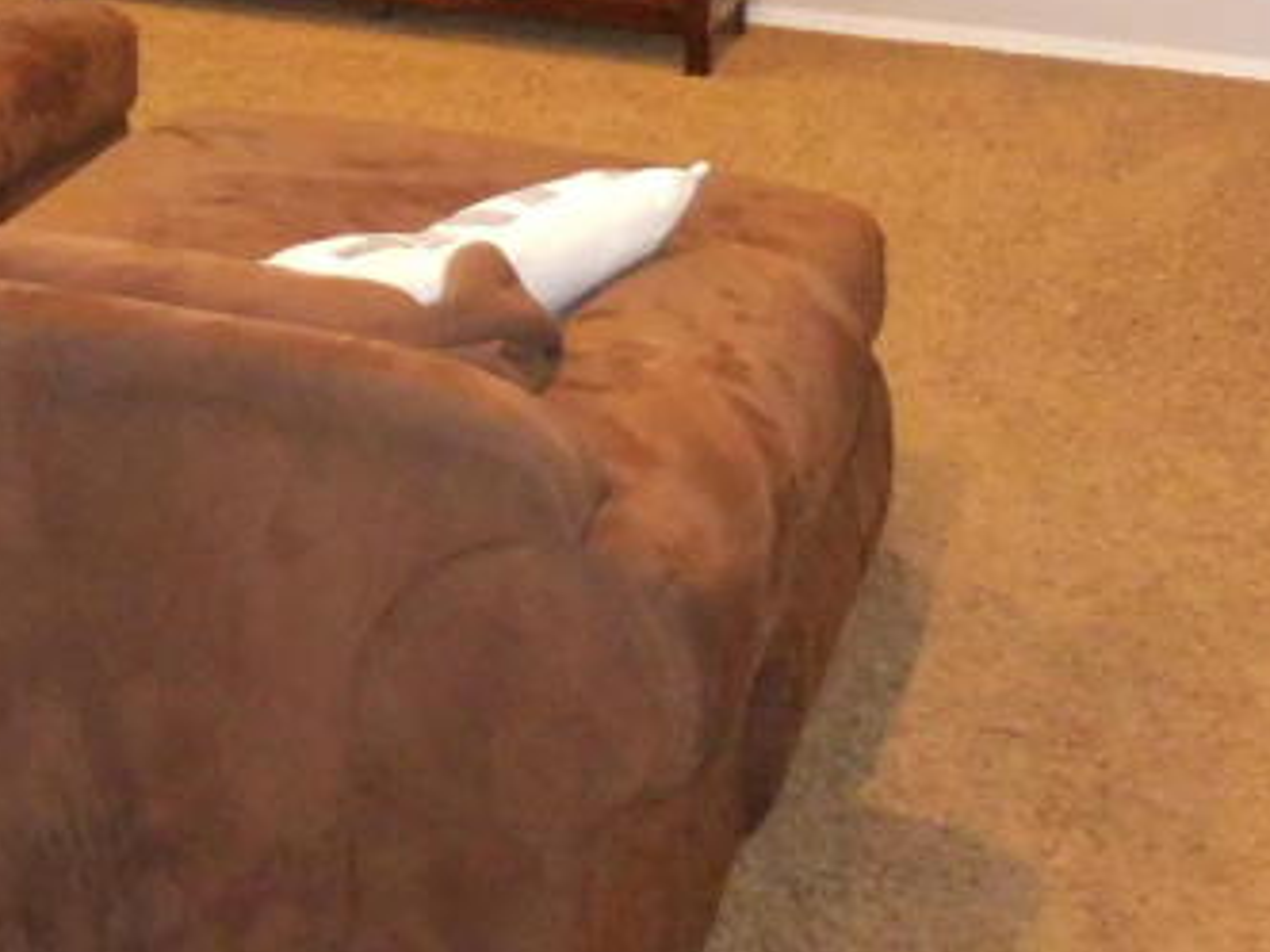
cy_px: -363
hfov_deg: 23.6
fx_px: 2825
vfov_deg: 17.6
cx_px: -153
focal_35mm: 77
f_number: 3.3
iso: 1000
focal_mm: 4.5
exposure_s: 1/25
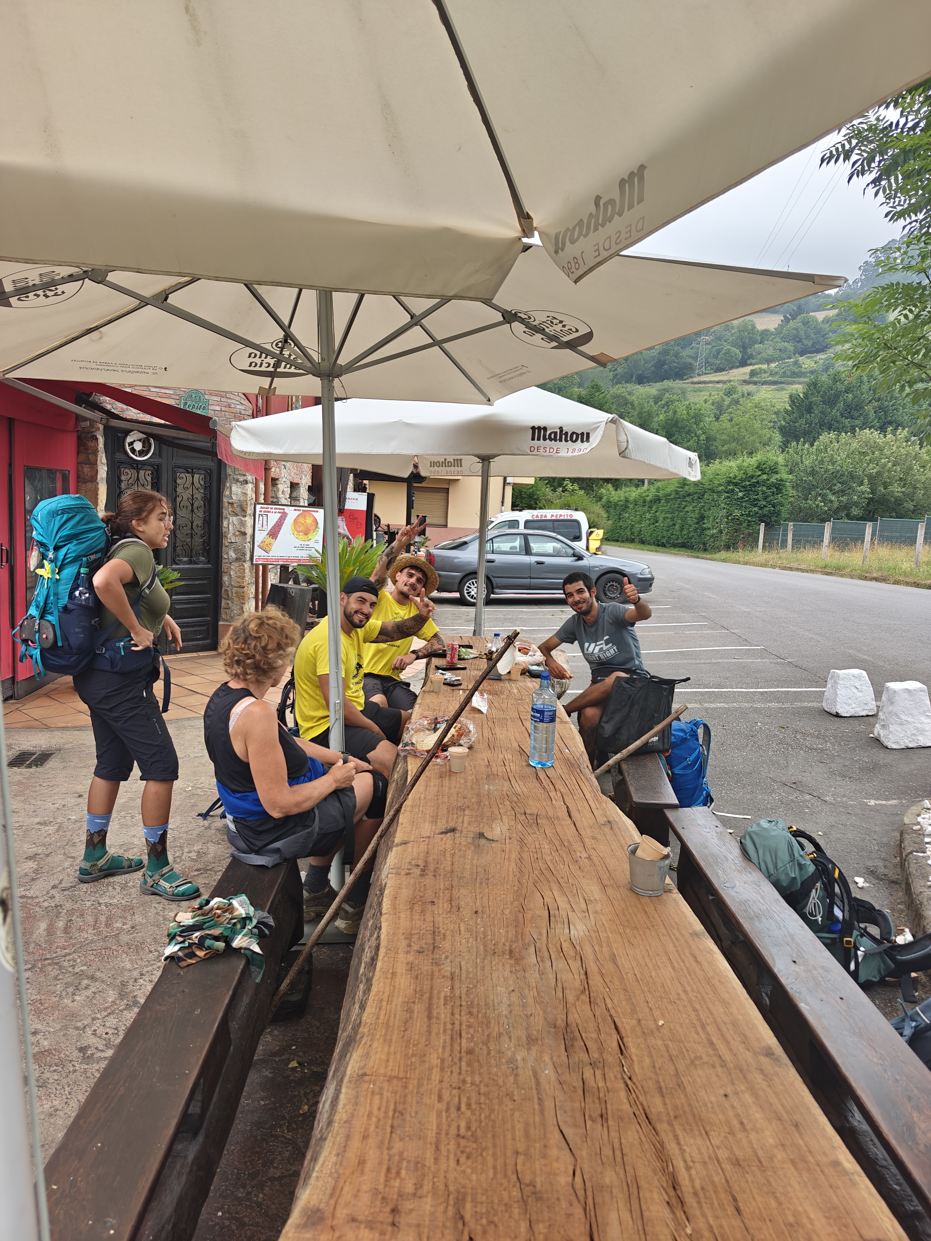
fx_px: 825
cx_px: 466
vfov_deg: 73.9
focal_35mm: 23
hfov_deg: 58.9
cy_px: 620
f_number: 1.6
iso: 50
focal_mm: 6.06
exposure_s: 1/110
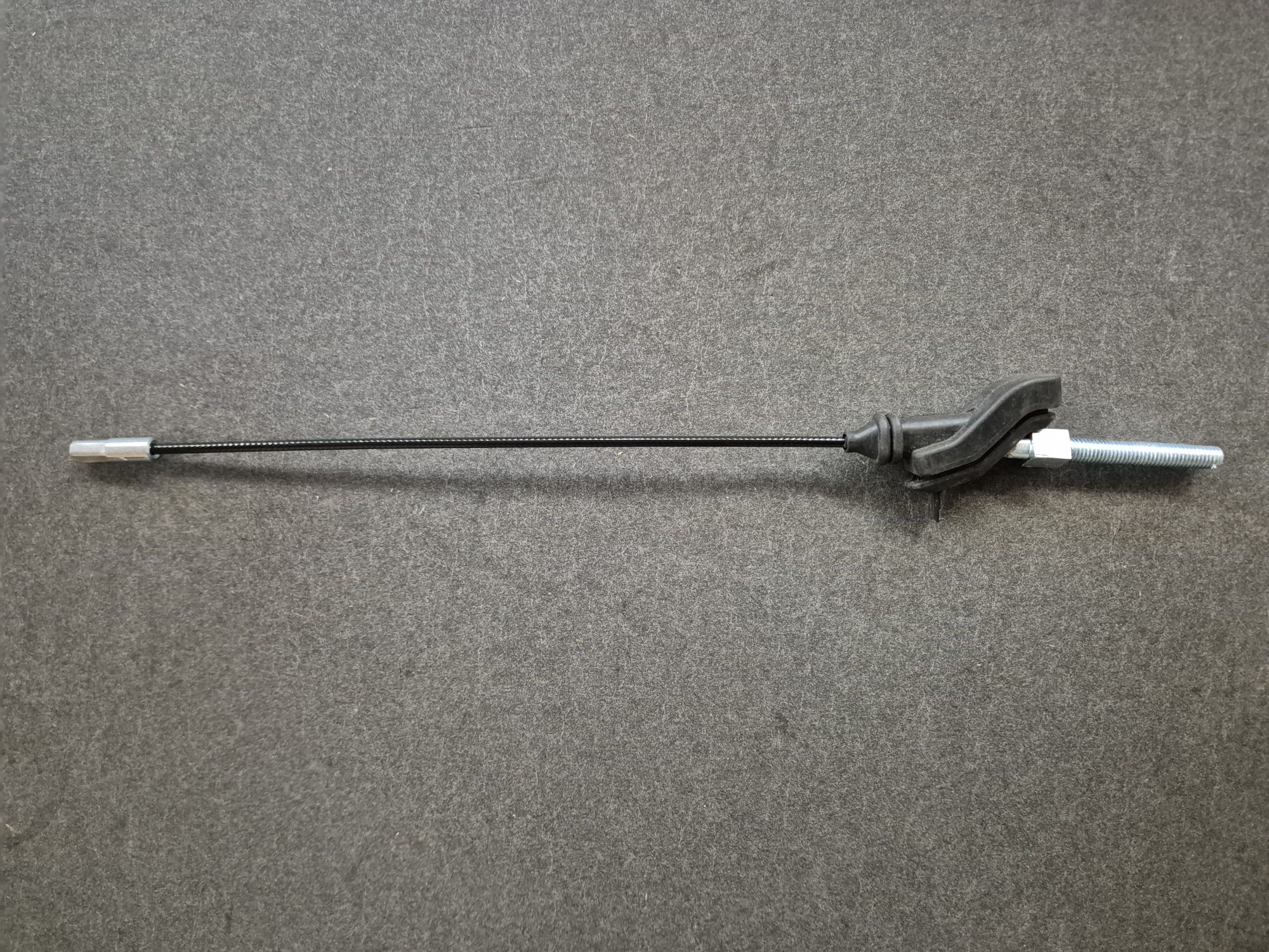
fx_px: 843
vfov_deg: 58.9
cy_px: 476
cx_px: 634
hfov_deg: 73.9
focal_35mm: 23
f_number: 1.8
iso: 2000
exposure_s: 1/100
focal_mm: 5.4
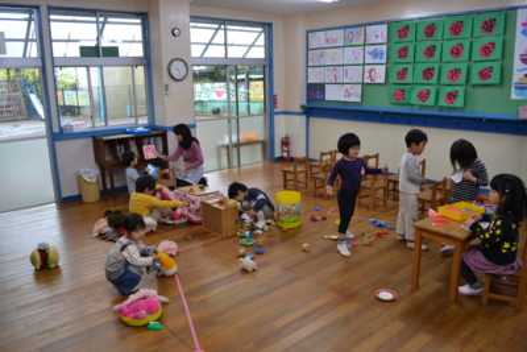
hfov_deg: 67.4
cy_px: 176
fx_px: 395
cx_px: 264
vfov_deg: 48.0
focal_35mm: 27
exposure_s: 1/60
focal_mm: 18
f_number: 4
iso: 400
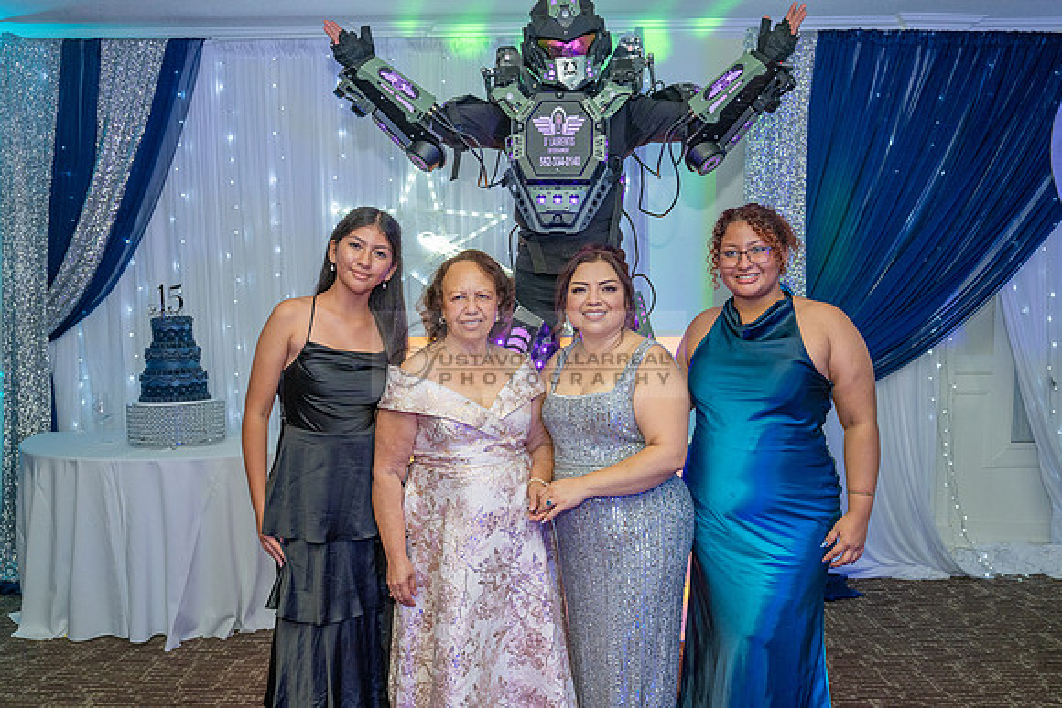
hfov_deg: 61.1
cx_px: 531
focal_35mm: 30
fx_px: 900
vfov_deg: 43.0
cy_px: 354
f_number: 4.5
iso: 1250
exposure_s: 1/200
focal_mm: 30.5
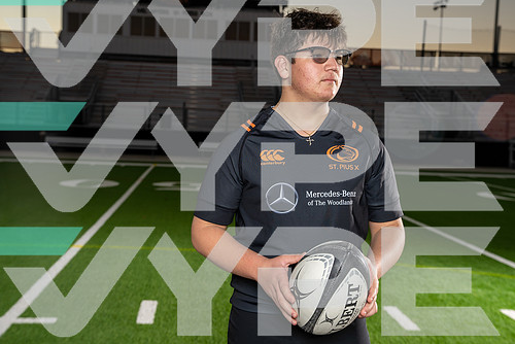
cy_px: 157
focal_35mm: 51
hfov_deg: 38.8
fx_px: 730
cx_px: 241
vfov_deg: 26.5
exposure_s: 1/250
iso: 160
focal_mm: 44
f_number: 4.5
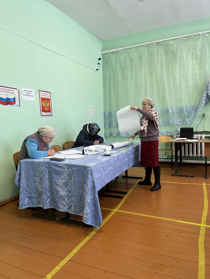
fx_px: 210
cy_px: 140
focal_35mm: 26
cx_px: 105
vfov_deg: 67.3
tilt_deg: -4.7
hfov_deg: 53.1
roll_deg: +2.6
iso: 100
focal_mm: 5.1
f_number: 1.6
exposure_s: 1/100
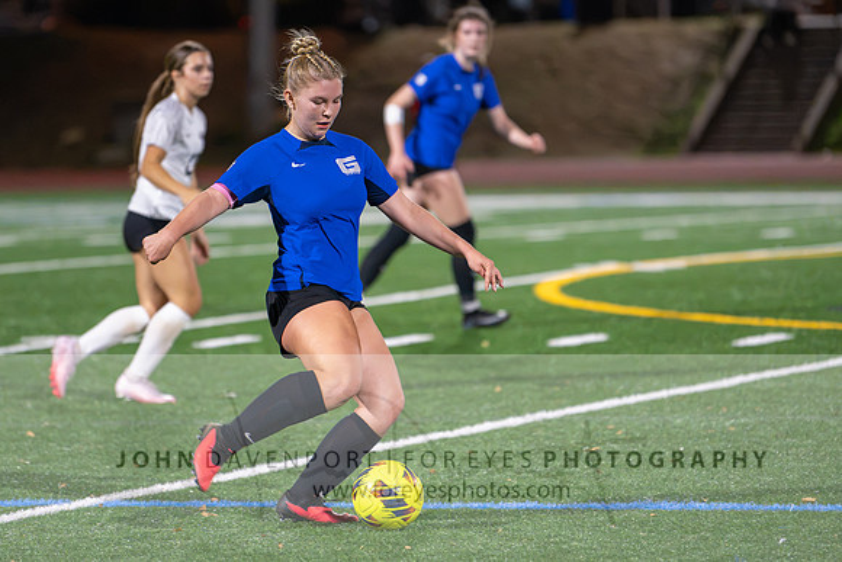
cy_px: 281
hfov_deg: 7.5
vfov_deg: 5.0
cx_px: 302
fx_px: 6432
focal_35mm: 275
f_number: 2.8
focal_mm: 200
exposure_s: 1/1000
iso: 14400
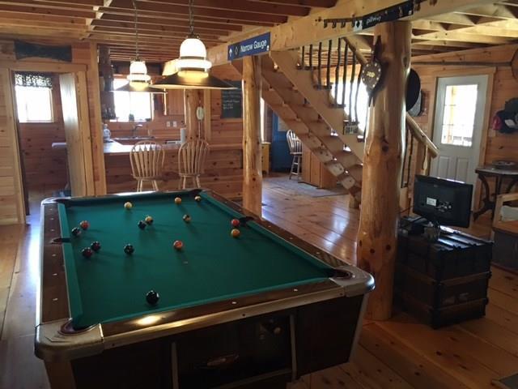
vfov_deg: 48.2
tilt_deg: -12.5
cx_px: 259
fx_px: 434
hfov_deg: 61.7
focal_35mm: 29
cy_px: 194
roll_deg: -1.2
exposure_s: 1/15
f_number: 2.2
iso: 100
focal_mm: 4.15
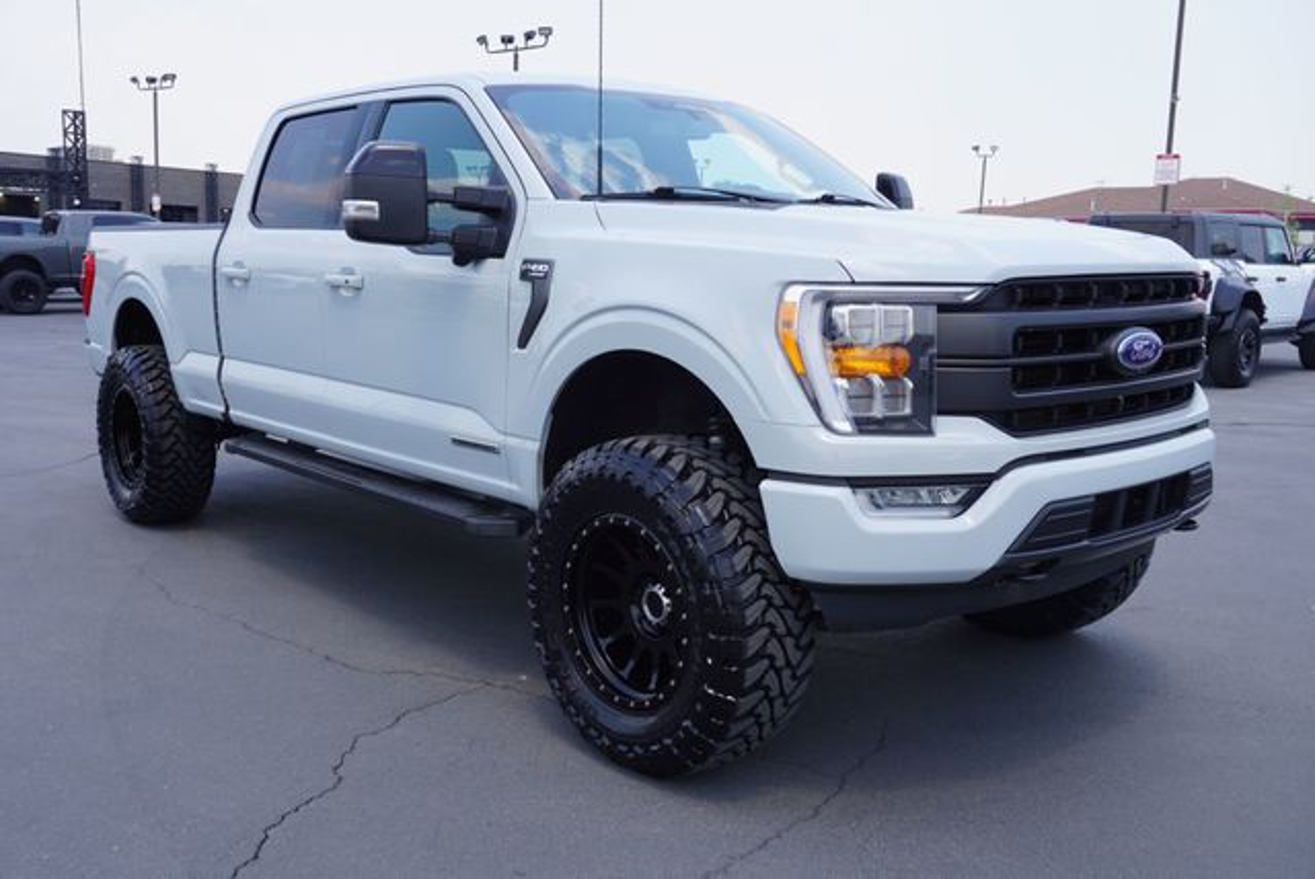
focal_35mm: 33
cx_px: 658
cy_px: 440
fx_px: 1206
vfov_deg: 40.0
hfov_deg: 57.2
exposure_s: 1/125
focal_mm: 22
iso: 100
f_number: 8
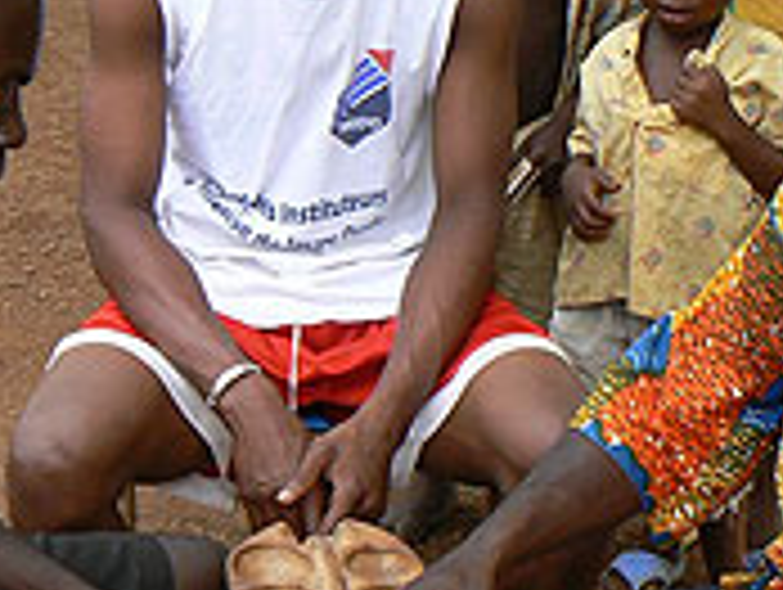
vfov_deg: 15.9
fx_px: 2107
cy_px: 342
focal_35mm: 93
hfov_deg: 21.1
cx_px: 392
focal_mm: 6
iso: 80
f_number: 5.6
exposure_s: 1/100
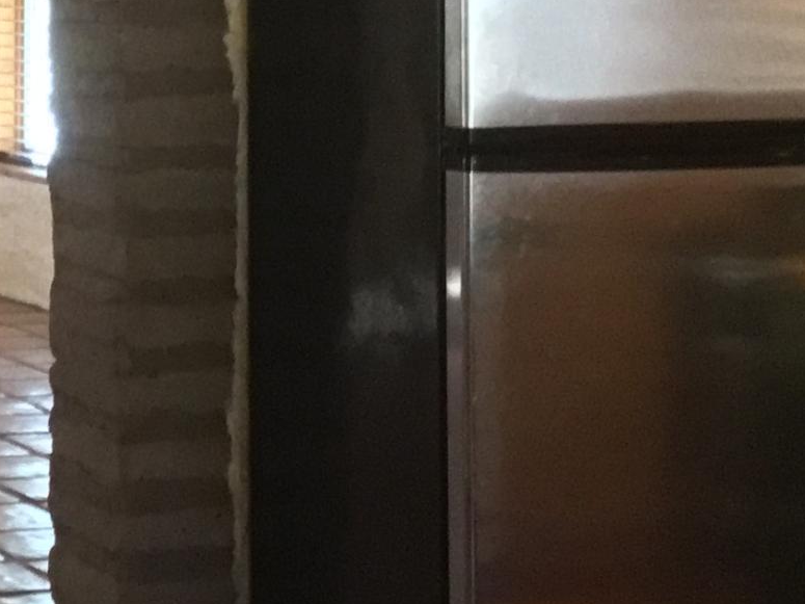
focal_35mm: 120
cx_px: -306
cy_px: 65
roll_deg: +0.0
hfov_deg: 15.5
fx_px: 2790
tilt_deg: -3.7
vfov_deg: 12.3
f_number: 2.4
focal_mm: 3.3
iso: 250
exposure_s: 1/24
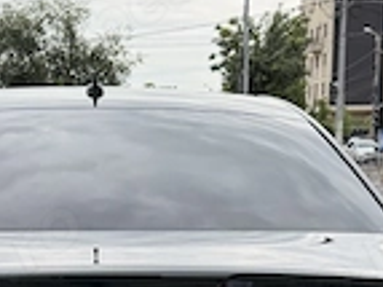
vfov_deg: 14.1
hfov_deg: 19.4
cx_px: 115
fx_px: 1117
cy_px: 367
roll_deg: +0.0
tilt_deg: -12.0
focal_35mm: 101
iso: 100
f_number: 1.78
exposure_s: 1/2299
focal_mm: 6.76
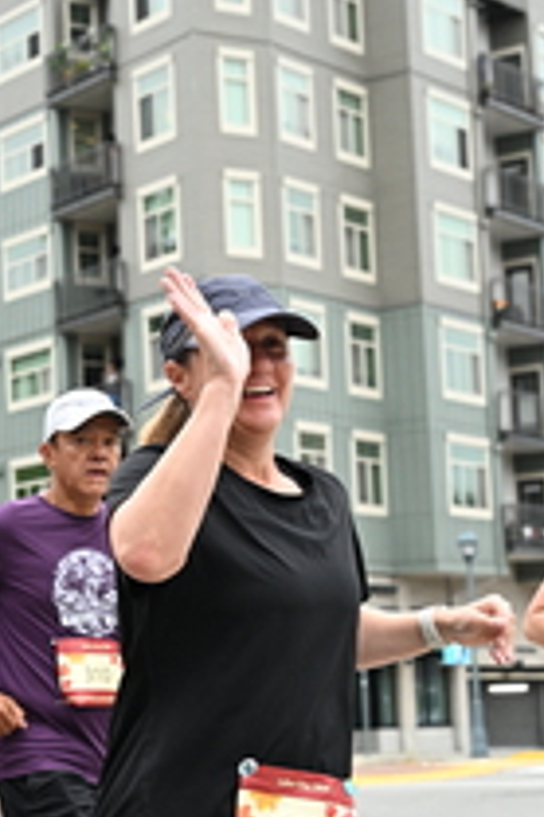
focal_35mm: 100
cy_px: 516
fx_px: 2270
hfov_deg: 13.2
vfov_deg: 20.4
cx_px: -159
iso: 1600
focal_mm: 38
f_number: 4
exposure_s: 1/800
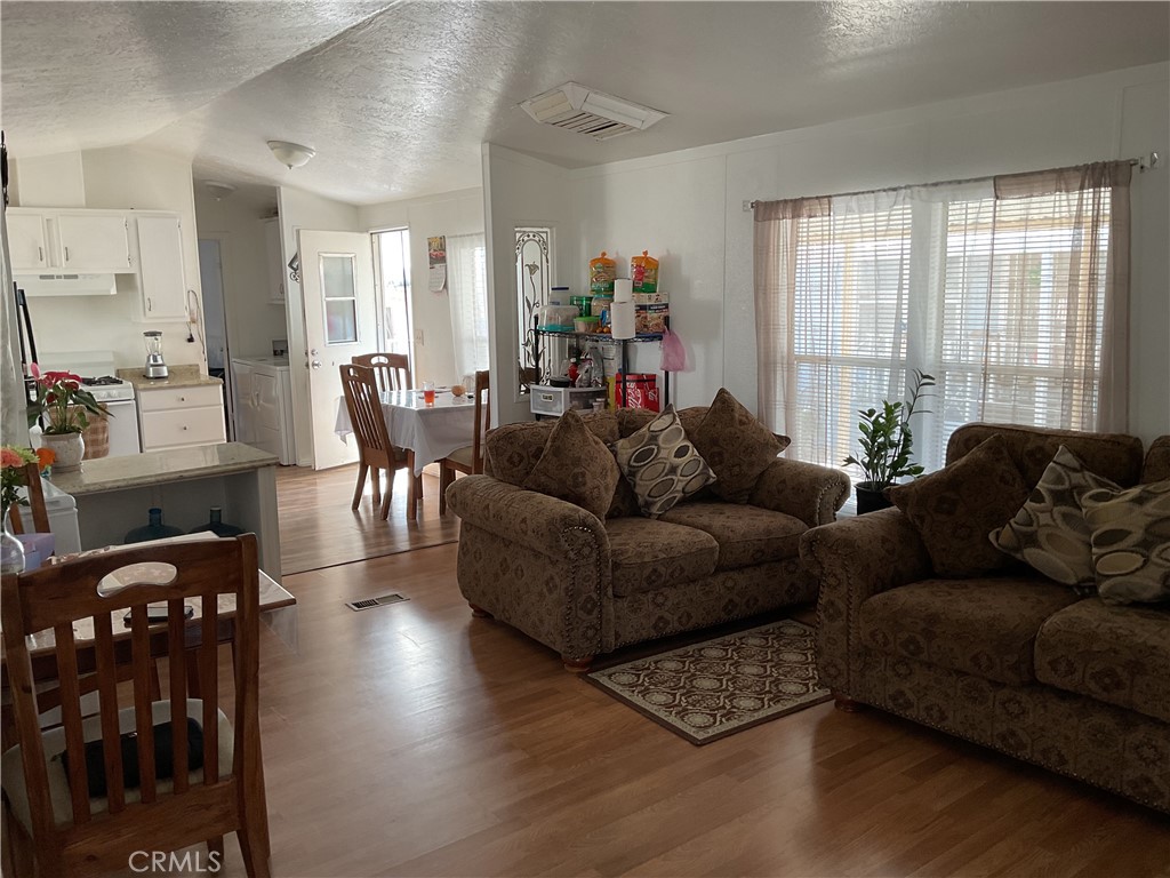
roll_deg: -0.3
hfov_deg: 61.7
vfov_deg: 48.2
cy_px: 439
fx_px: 980
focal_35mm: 29
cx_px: 585
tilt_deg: -9.9
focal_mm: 3
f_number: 1.8
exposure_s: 1/60
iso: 50
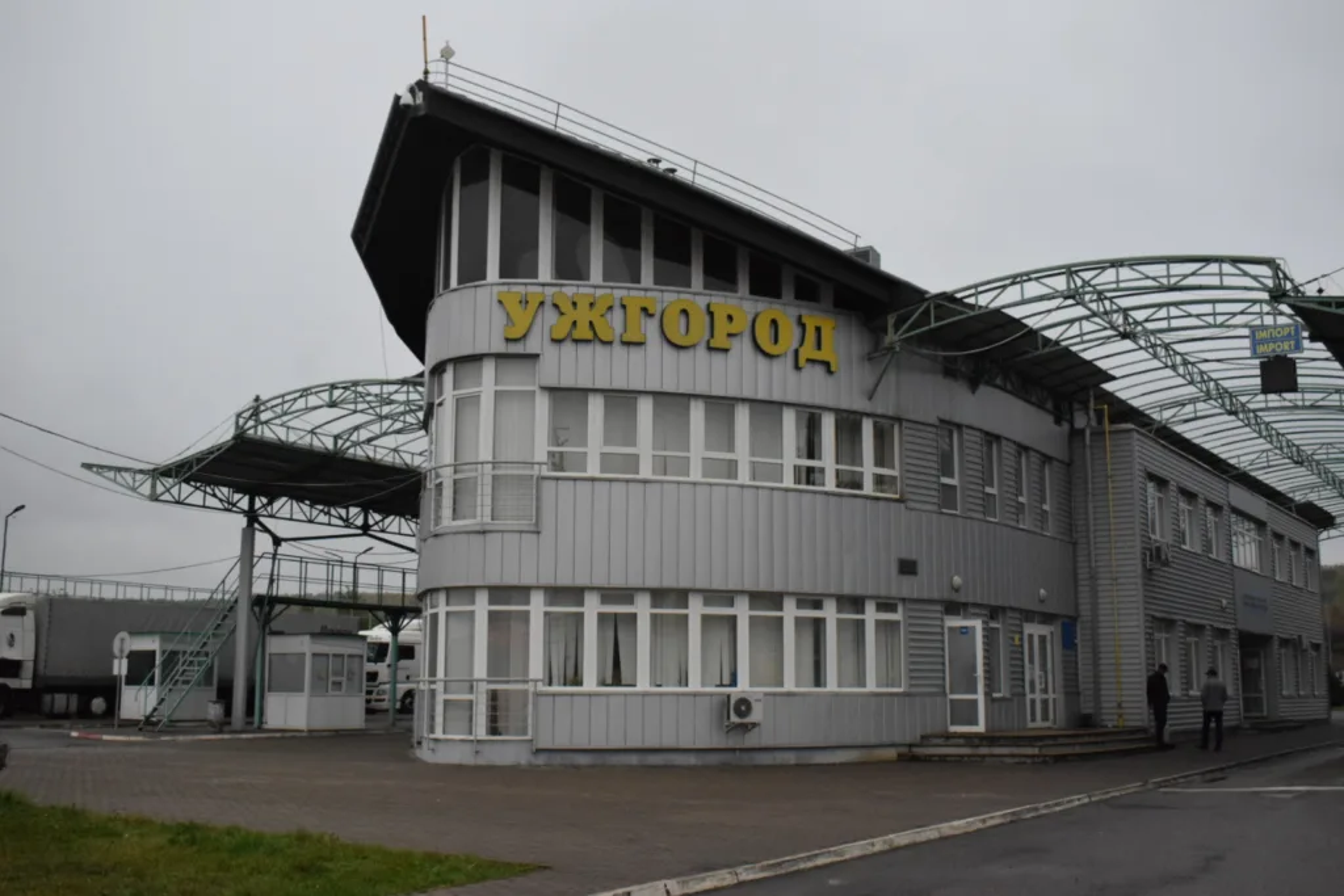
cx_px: 672
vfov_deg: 35.5
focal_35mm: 38
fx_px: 1400
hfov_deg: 51.3
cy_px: 448
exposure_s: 1/3200
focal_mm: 25
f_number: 5.6
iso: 3200
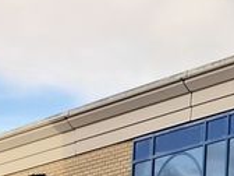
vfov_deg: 8.3
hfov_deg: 8.9
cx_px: 755
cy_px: 316
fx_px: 1163
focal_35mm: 172
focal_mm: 4
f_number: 1.8
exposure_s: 1/155
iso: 25
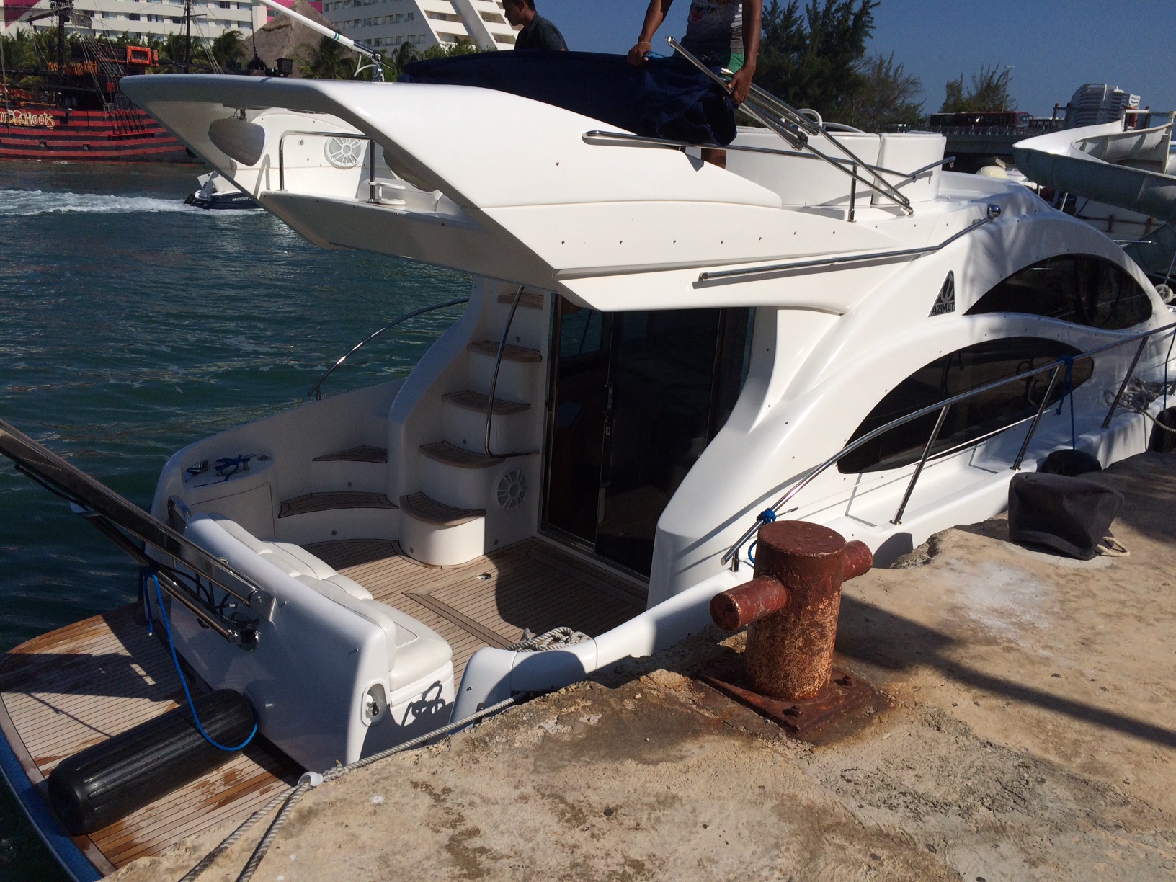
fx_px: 985
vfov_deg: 48.2
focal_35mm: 29
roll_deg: -3.2
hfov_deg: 61.7
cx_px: 588
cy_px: 441
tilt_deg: -16.3
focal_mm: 4.15
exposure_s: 1/8264
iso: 40
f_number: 2.2
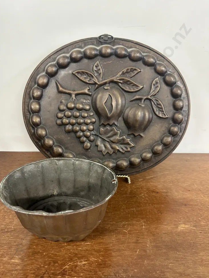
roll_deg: +0.6
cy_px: 142
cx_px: 101
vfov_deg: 69.4
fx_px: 201
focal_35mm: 25
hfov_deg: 54.9
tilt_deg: -29.2
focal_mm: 6.86
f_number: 1.78
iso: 320
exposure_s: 1/50
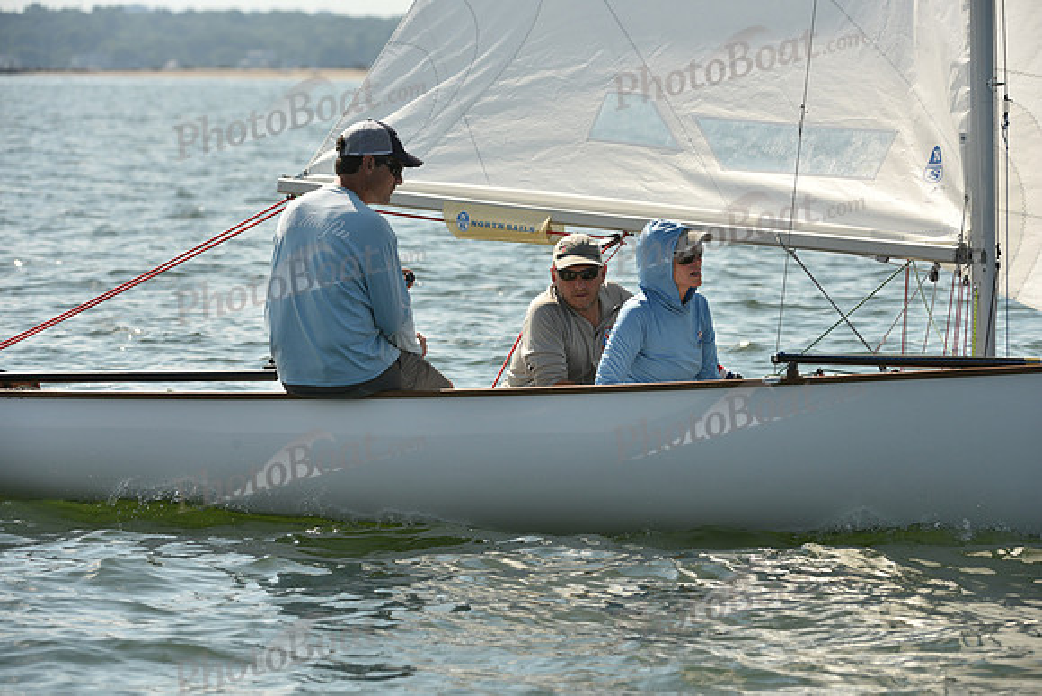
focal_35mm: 200
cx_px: 521
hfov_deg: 10.3
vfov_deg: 6.9
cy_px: 348
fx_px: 5790
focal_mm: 200
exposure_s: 1/1000
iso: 250
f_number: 7.1
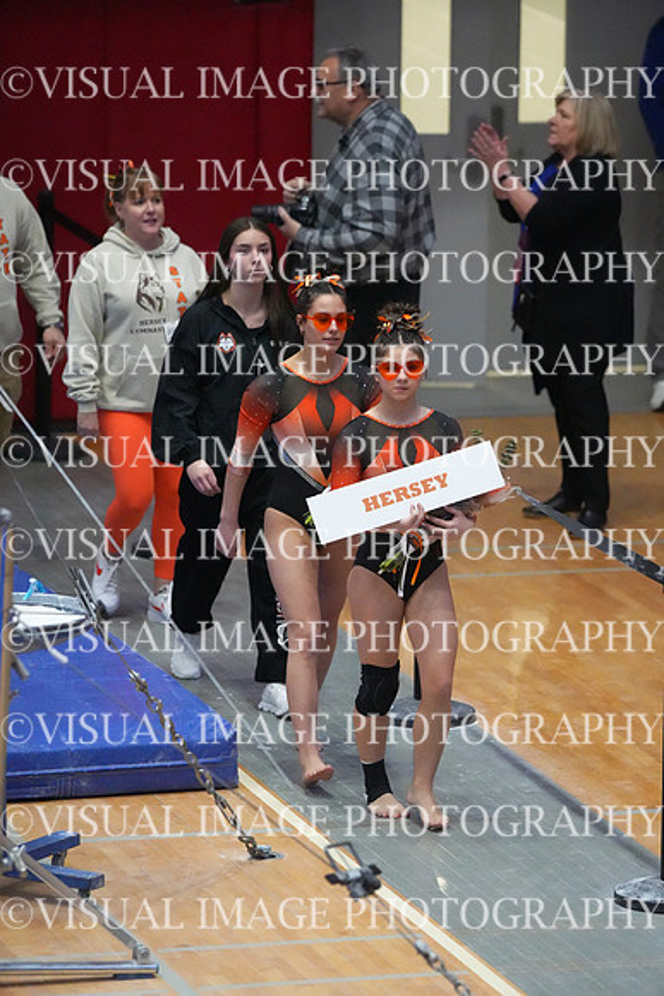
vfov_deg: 6.9
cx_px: 332
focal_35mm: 300
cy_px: 498
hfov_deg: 4.6
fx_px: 8294
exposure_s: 1/1600
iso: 20000
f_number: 3.5
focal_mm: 300
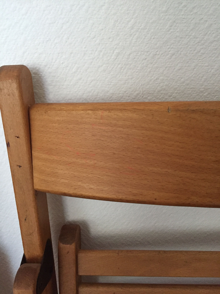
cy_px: 147
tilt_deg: -23.3
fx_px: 246
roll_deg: -1.1
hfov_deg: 48.2
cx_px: 110
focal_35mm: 29
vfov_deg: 61.7
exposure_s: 1/17
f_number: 2.2
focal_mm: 4.15
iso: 250
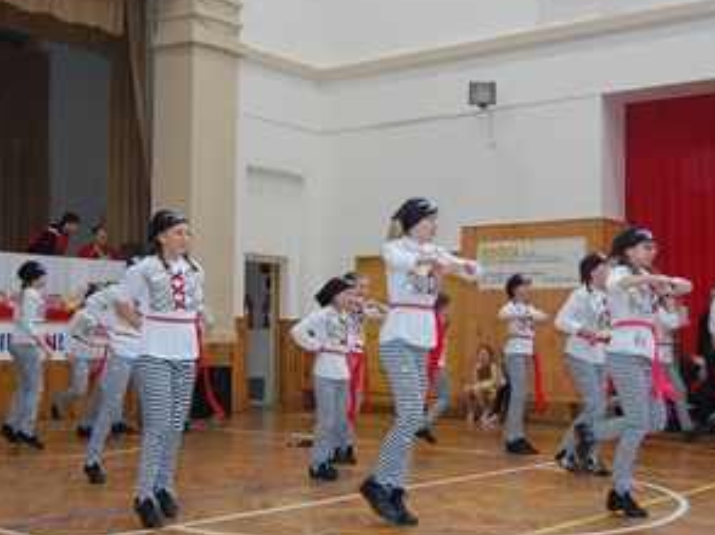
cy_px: 289
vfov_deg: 29.6
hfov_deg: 38.9
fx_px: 1011
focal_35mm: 49
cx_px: 365
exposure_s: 1/60
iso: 400
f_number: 3.8
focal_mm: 20
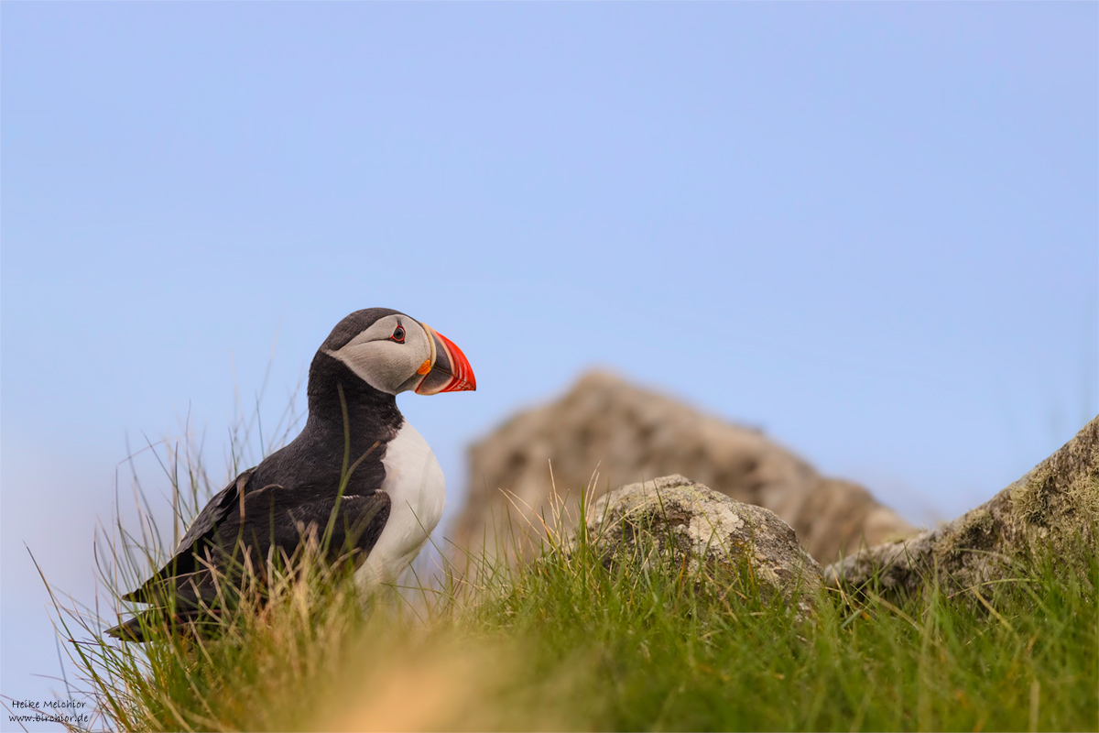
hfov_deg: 6.9
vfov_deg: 4.6
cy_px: 366
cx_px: 550
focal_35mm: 300
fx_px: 9158
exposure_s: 1/2000
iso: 640
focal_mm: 300
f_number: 3.5
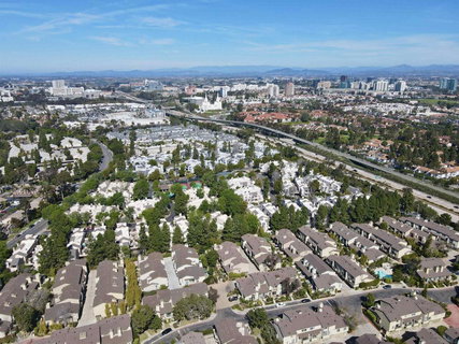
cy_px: 172
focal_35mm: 24
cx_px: 230
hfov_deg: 71.6
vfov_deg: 56.8
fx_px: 318
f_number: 2.8
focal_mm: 4.5
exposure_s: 1/800
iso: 100
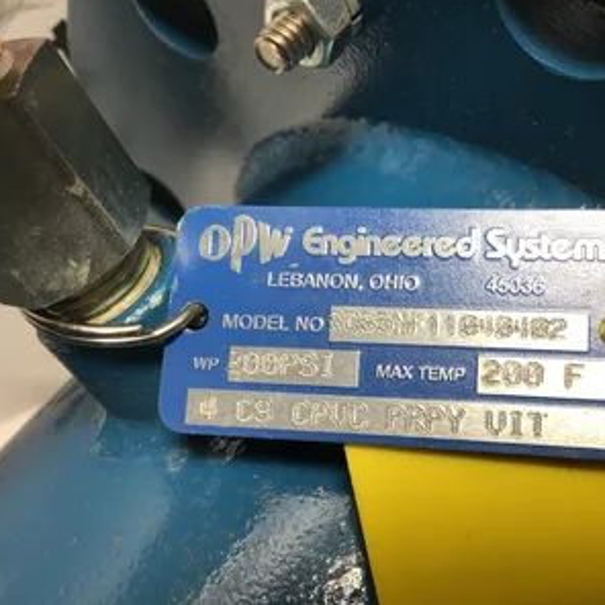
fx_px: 732
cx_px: 368
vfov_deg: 44.9
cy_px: 300
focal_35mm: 37
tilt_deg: -54.7
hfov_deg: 44.7
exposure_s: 1/120
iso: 40
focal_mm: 3.3
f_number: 2.4
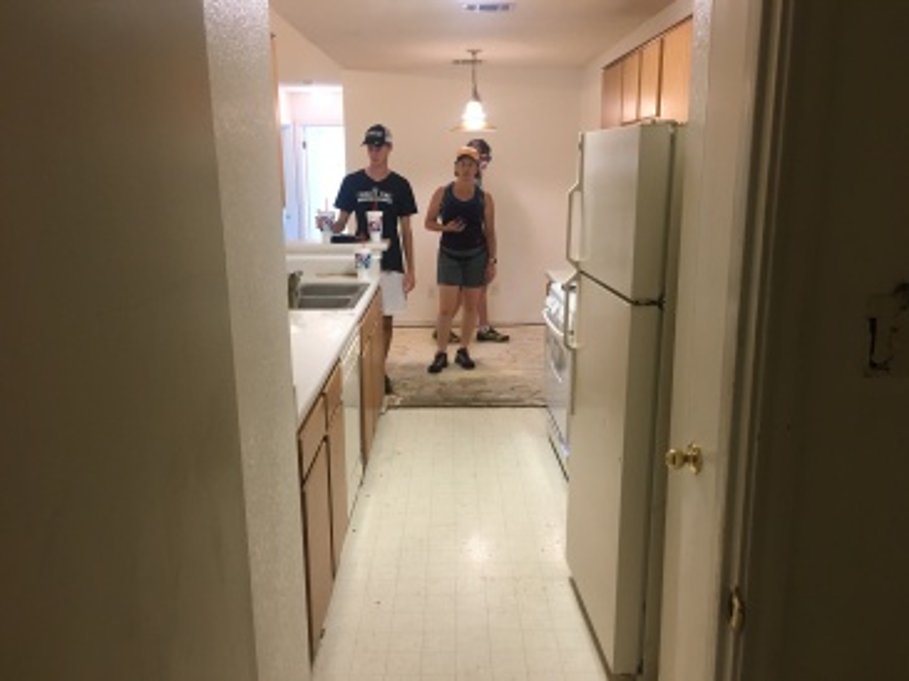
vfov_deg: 48.2
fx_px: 761
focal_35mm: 29
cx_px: 454
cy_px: 340
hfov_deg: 61.7
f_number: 2.2
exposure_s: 1/30
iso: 100
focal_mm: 4.15
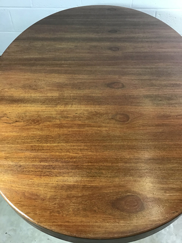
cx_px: 91
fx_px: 217
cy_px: 122
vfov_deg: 58.4
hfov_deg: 45.4
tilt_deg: -45.4
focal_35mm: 31
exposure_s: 1/33
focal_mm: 3.3
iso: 80
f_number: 2.4
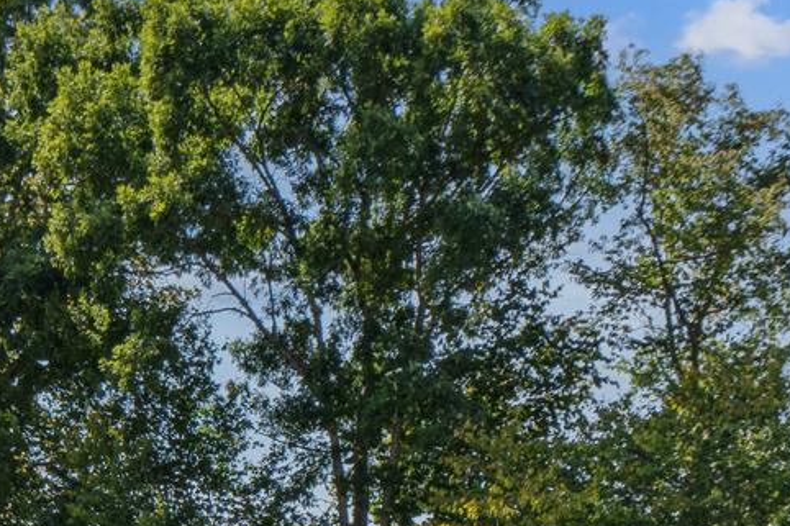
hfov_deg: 29.4
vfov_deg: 17.2
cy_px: 876
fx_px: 1492
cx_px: 257
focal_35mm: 68
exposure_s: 1/500
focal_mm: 16
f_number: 8
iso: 200
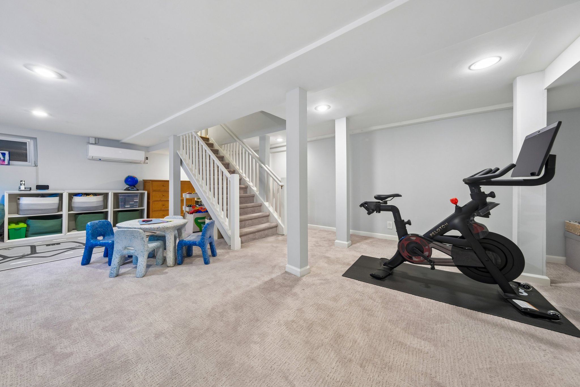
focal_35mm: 12
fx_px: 193
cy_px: 194
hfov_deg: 112.6
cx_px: 290
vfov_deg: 90.0
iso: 200
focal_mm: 8
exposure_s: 1/2.5
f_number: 8
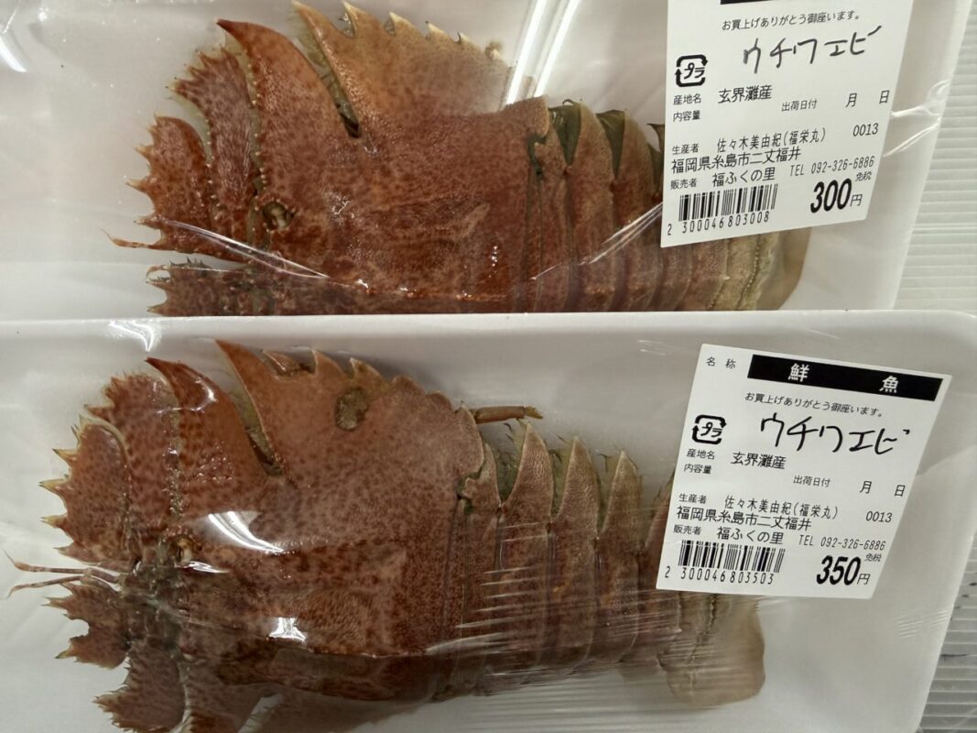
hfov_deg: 71.6
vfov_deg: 56.8
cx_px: 488
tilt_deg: -83.3
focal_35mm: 24
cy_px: 366
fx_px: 677
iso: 320
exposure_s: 1/120
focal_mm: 2.22
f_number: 2.2
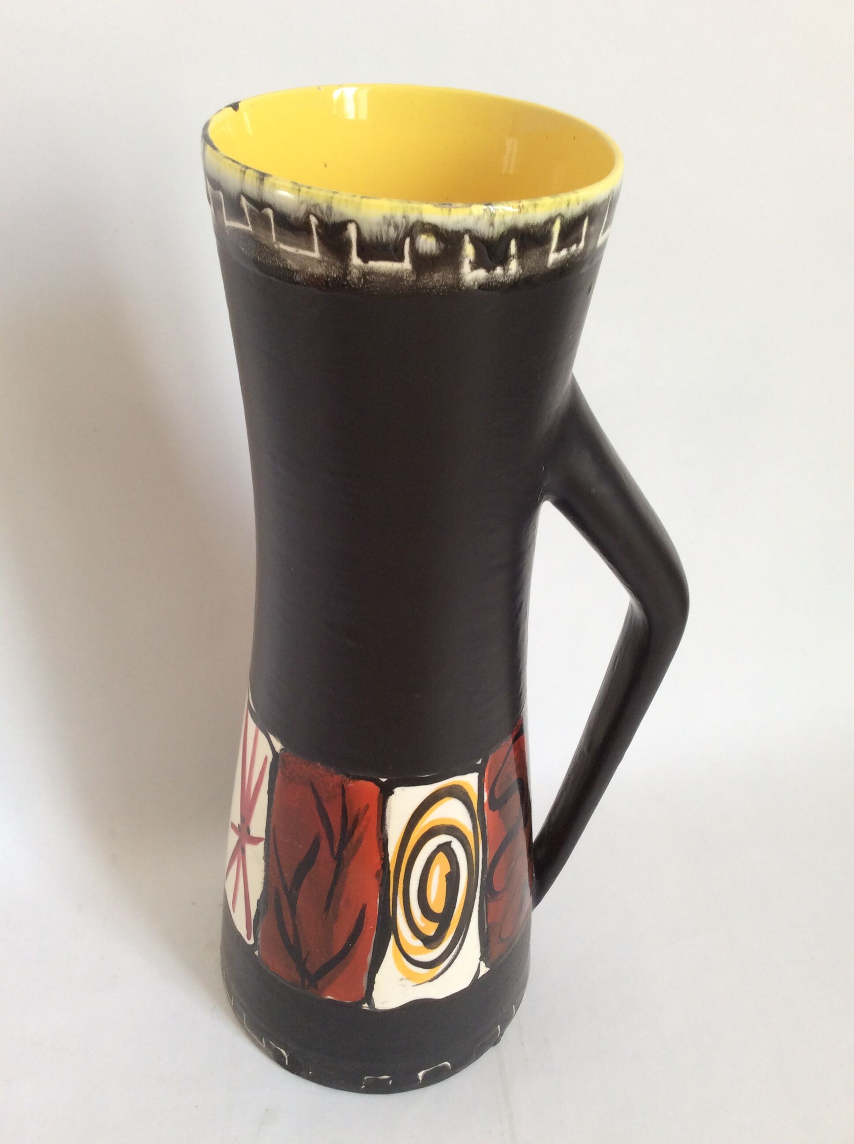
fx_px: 1055
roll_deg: -4.0
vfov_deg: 56.9
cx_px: 427
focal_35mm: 32
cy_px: 572
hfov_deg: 44.1
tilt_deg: -36.9
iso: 40
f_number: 2.4
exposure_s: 1/50
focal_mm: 3.3
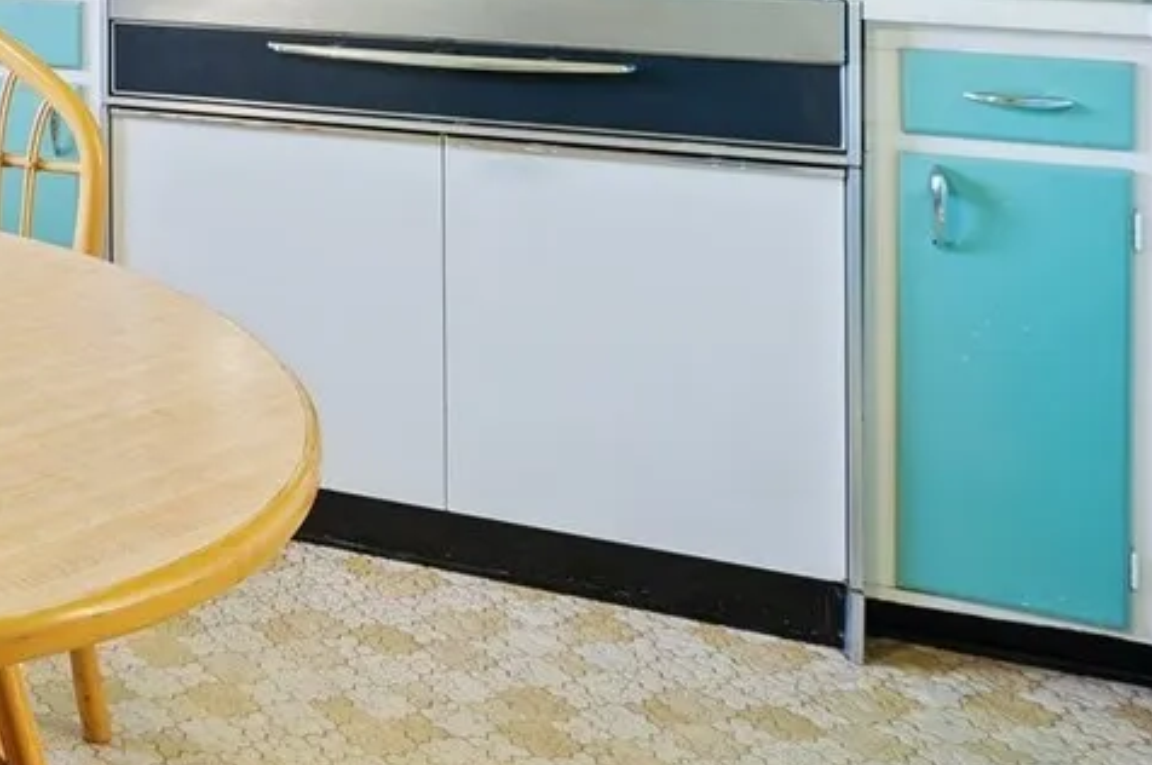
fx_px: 1598
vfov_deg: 24.1
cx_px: -447
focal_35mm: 50
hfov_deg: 29.4
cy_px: -188
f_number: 8
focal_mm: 14
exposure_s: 1
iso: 200
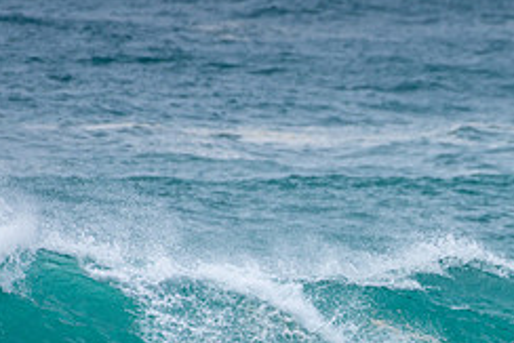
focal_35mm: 1784
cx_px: 602
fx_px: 25486
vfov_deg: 0.8
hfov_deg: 1.2
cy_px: 365
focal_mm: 500
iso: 125
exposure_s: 1/640
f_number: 5.6
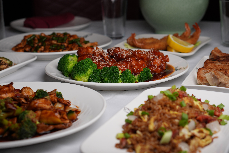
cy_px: 76
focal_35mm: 75
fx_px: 477
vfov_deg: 18.2
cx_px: 114
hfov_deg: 27.0
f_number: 4
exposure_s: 1/160
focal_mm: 50
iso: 100
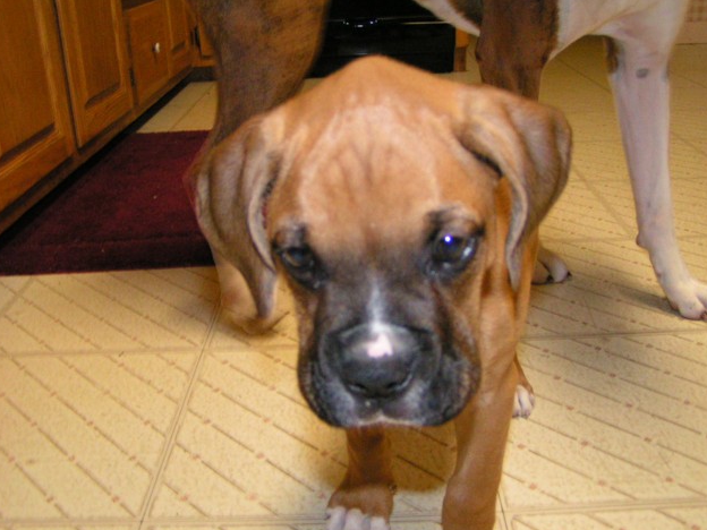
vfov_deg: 36.8
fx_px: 797
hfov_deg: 47.9
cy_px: 270
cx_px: 349
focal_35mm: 39
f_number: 2.8
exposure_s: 1/40
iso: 200
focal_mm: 5.8
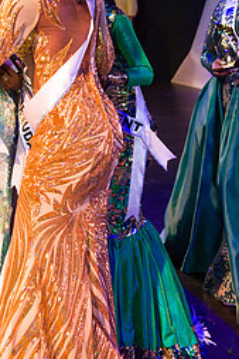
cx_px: 45
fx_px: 778
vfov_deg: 25.4
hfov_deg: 17.3
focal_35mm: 78
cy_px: 51
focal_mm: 44
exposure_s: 1/160
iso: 4000
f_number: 5
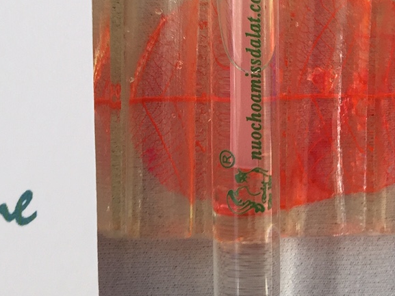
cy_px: 50
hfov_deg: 23.4
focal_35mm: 82
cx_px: 60
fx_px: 936
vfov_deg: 17.8
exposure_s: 1/100
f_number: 2.2
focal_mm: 4.15
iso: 50
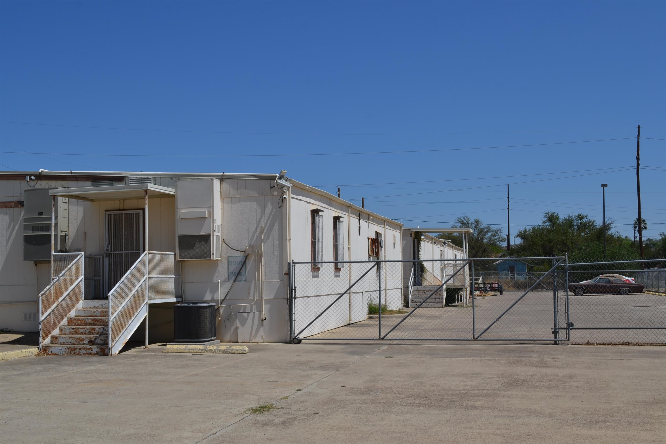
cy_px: 222
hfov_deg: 46.4
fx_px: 777
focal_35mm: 42
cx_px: 333
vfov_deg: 31.9
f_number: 9
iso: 100
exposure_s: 1/320
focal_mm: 28
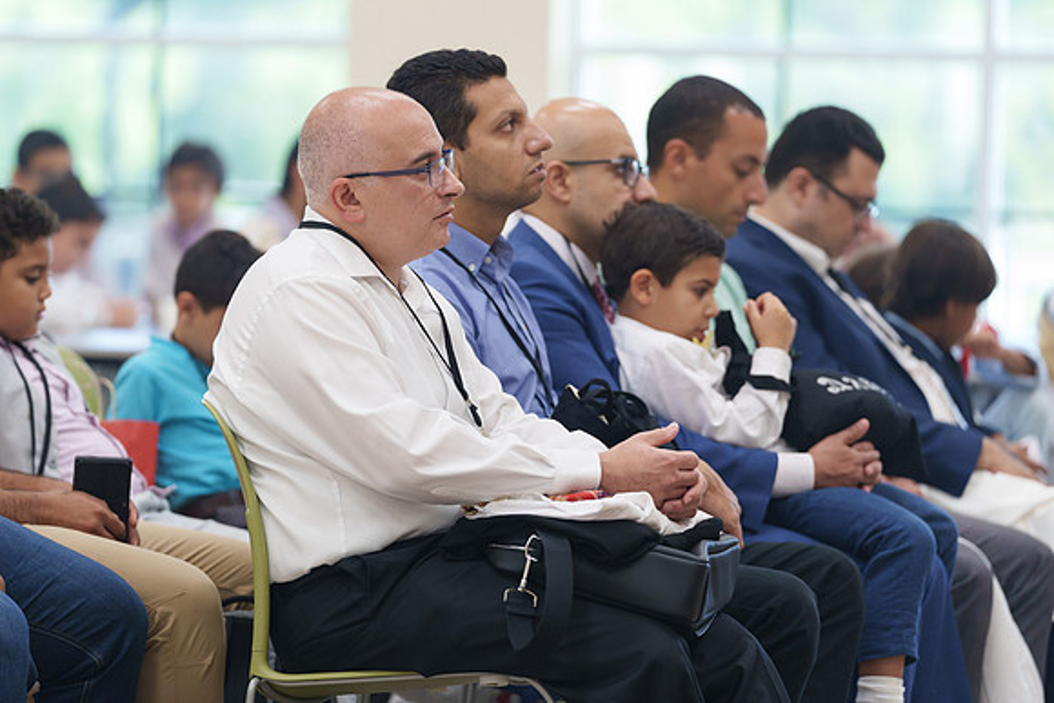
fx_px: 6302
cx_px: 491
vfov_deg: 6.4
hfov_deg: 9.6
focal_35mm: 215
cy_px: 332
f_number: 3.2
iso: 1250
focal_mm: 200
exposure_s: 1/160
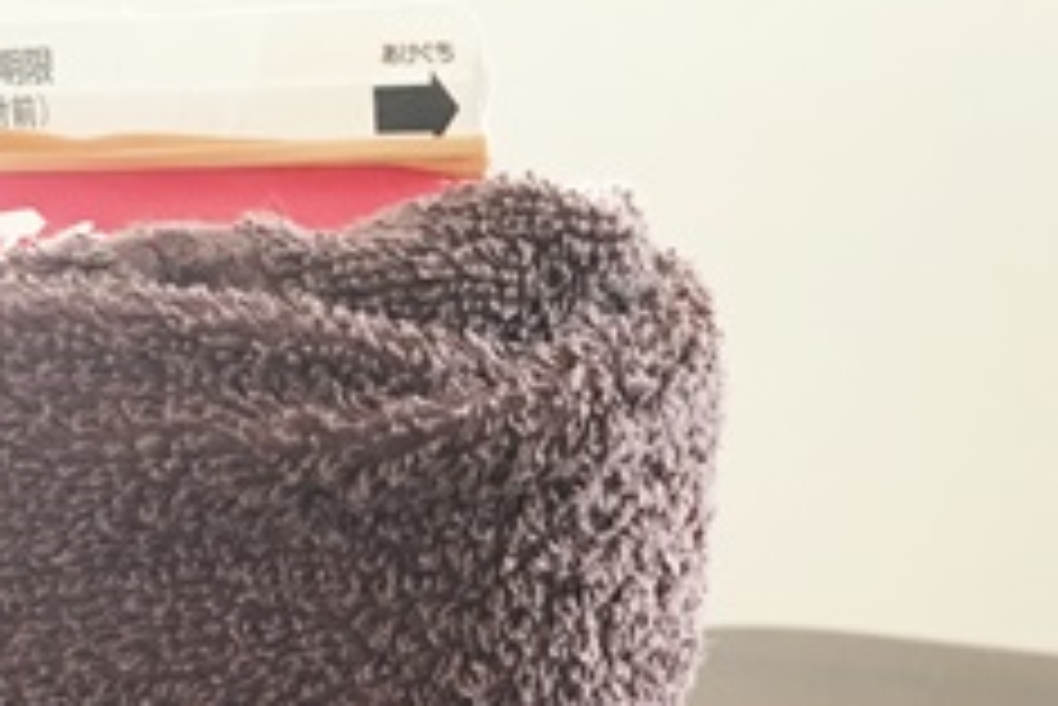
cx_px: 500
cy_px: 989
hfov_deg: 26.3
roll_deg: -1.3
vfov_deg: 16.5
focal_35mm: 77
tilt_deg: -22.9
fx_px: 2264
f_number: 2.2
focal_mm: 4.15
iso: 40
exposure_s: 1/30
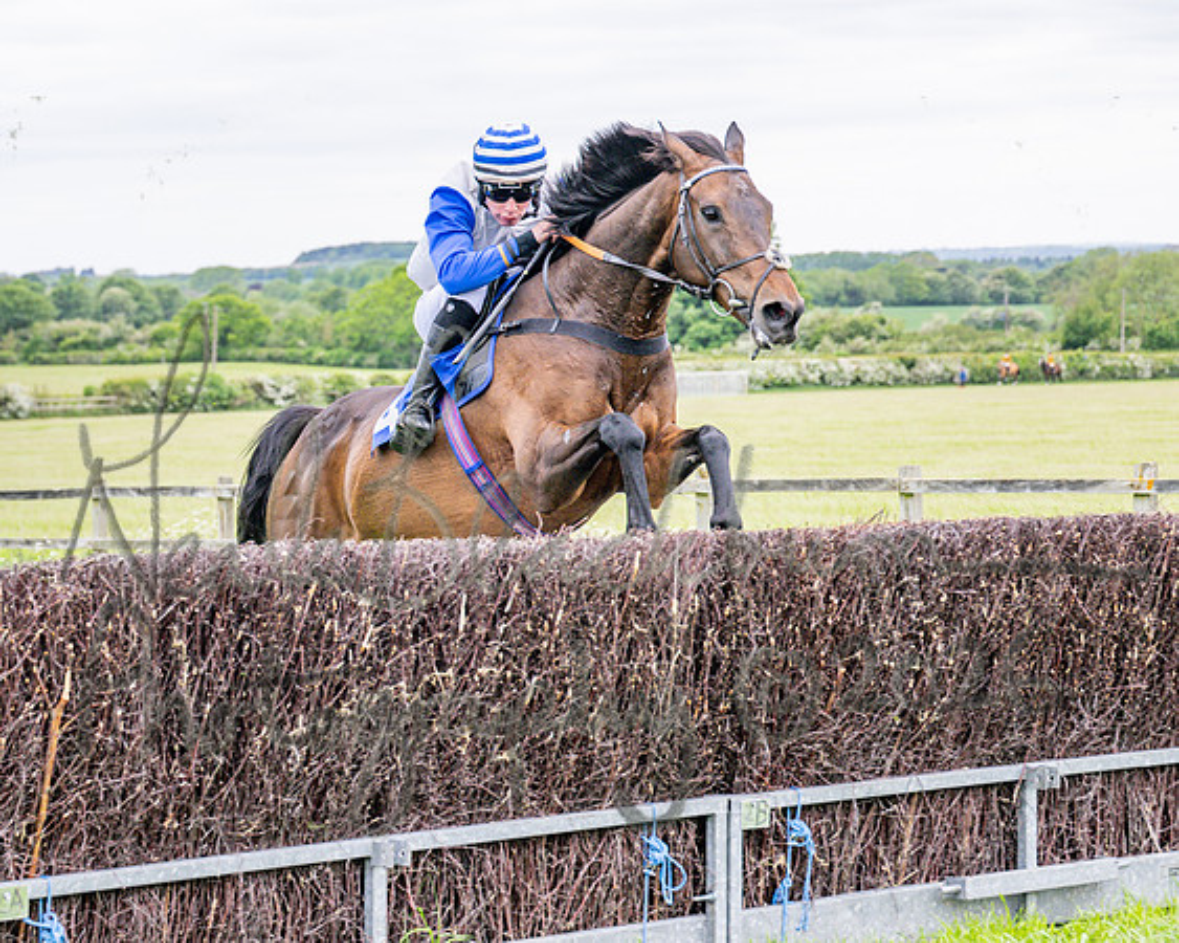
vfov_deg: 15.3
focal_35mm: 100
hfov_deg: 19.1
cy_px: 348
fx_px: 3493
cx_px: 350
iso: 400
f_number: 4
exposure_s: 1/1600
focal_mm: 70
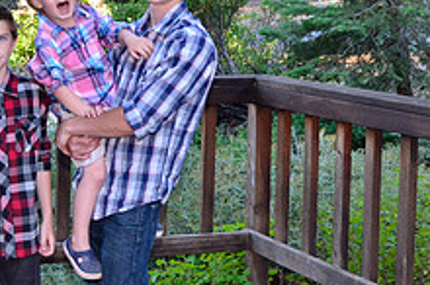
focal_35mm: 95
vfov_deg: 14.2
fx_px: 1133
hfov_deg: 21.1
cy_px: 14
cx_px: 66
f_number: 7.1
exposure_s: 1/60
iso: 800
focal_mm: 24
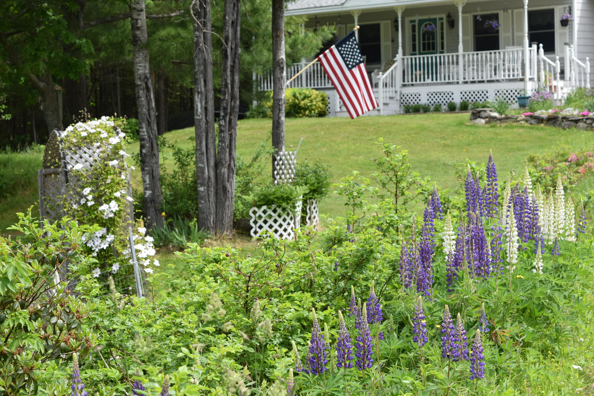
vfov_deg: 16.6
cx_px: 297
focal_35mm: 82
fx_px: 1361
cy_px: 198
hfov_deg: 24.6
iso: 200
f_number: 9
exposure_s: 1/320
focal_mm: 55
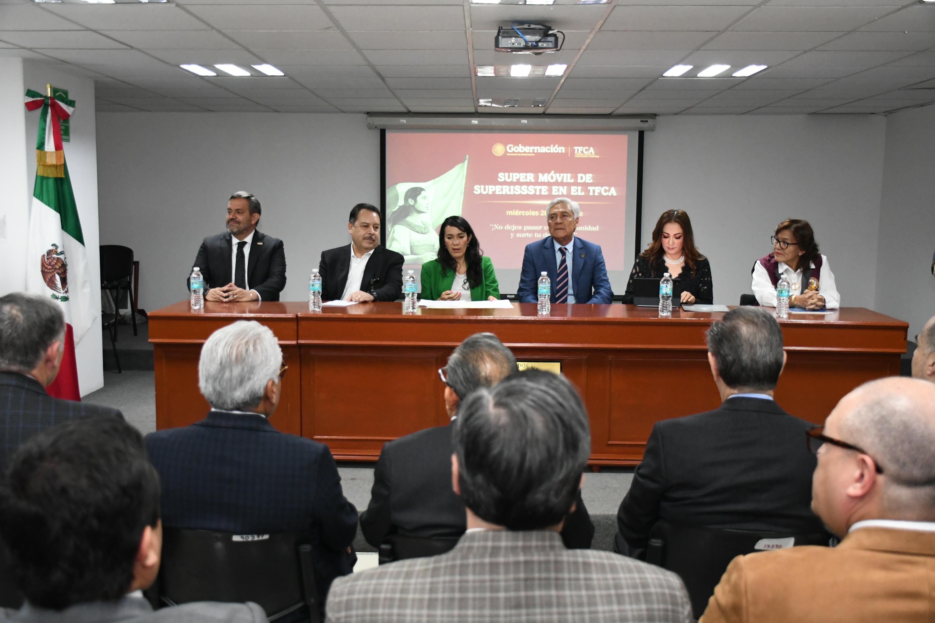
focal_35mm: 36
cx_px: 468
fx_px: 935
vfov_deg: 36.9
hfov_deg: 53.1
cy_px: 312
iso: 3200
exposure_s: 1/100
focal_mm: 24
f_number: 3.8
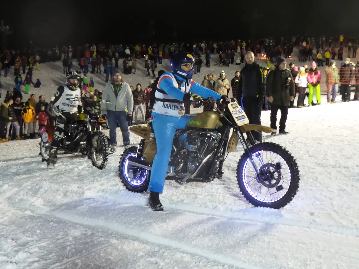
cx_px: 180
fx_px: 436
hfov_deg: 44.8
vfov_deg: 34.3
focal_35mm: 42
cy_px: 134
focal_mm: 7.5
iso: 800
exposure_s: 1/20
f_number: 3.2
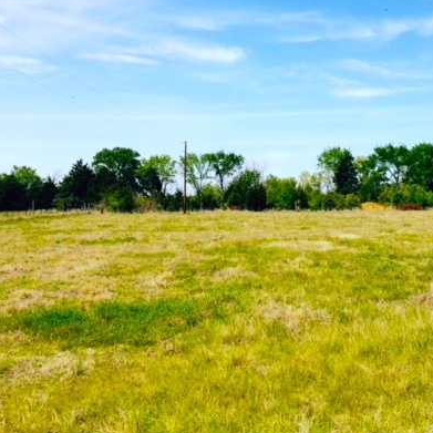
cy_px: 183
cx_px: 317
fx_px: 594
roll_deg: +0.7
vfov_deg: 39.9
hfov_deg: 39.1
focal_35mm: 42
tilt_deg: +1.0
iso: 32
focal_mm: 4.15
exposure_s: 1/2160
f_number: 2.2
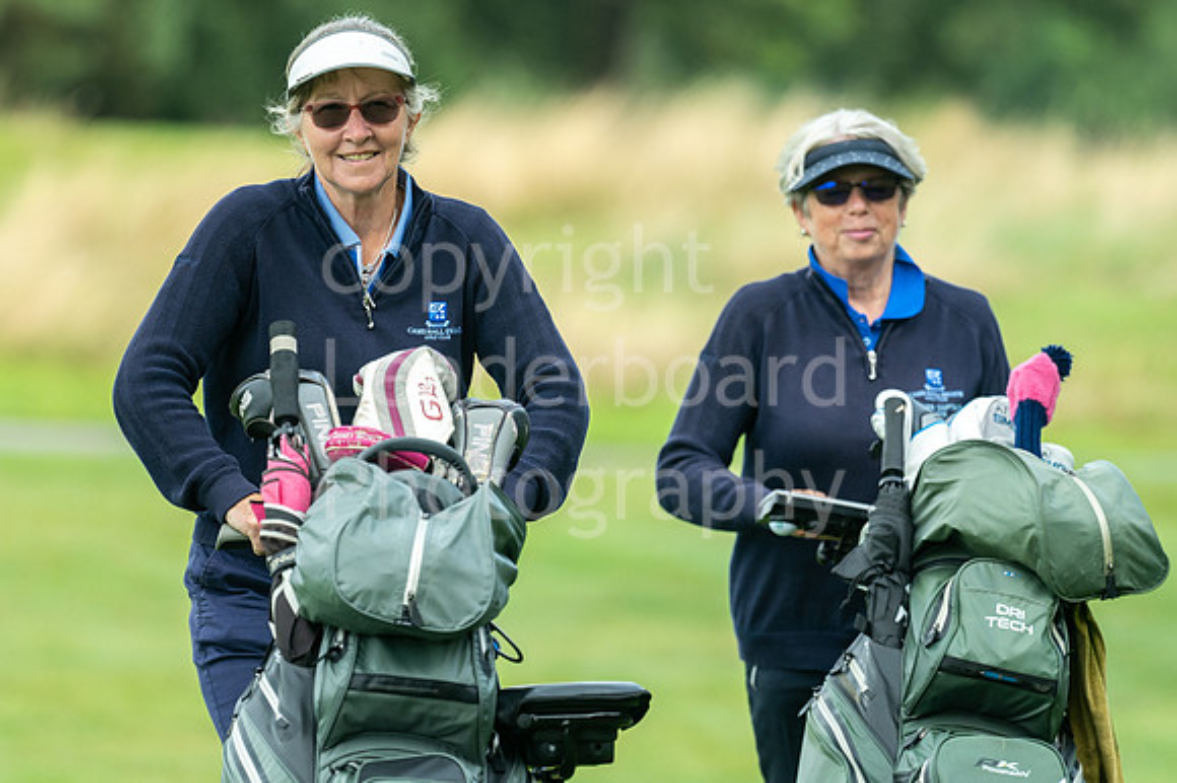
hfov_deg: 4.2
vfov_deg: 2.8
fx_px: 16200
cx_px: 529
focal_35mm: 496
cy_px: 365
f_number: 4
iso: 250
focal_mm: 300
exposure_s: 1/640
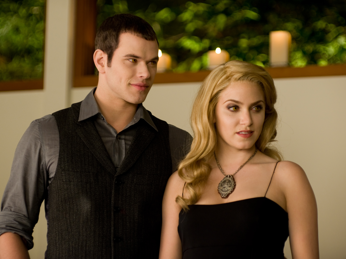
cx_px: 166
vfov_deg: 13.0
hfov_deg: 17.3
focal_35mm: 114
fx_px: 1139
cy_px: 129
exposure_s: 1/125
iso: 800
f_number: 2.8
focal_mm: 105
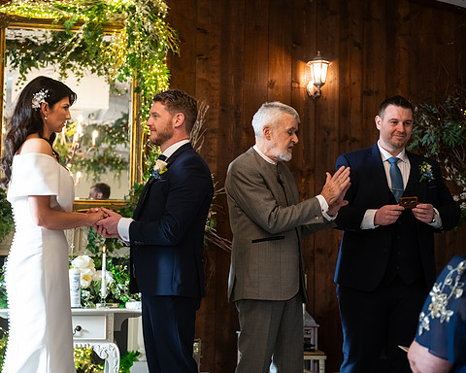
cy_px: 186
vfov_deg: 22.5
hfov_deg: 27.9
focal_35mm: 68
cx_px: 196
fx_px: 938
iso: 1000
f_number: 3.5
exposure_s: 1/160
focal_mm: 60
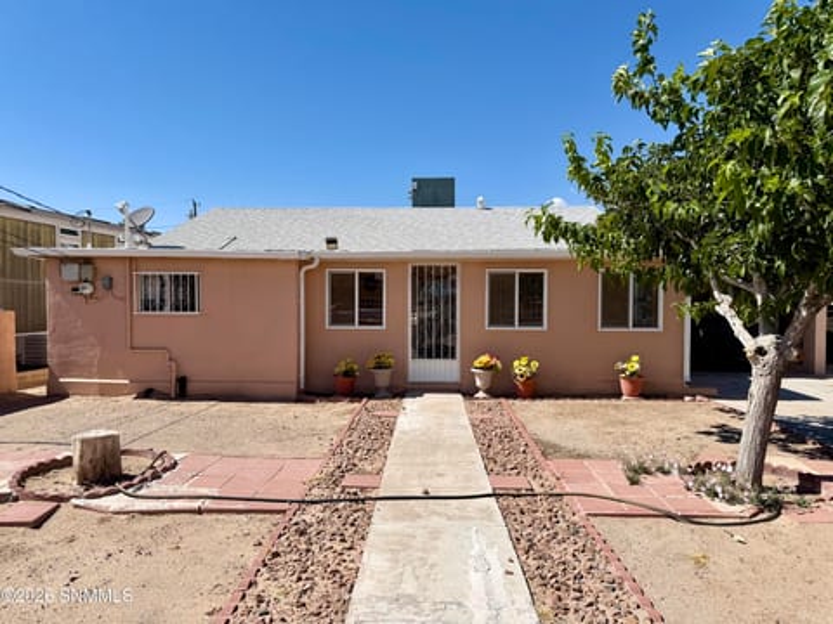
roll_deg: -0.5
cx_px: 416
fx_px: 578
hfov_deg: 71.6
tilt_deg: -2.3
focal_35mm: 24
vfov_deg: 56.8
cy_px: 312
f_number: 1.78
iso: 80
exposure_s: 1/6711
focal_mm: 6.76
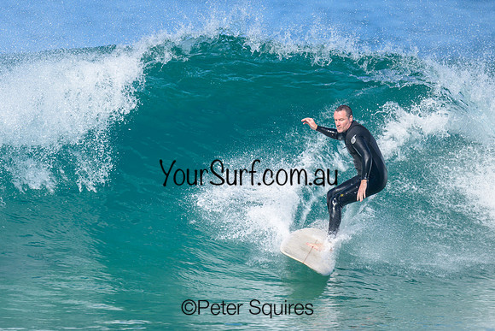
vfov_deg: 1.3
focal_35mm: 1026
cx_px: 178
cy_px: 197
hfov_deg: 2.0
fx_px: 14113
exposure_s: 1/2000
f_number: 6.3
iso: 360
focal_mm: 800
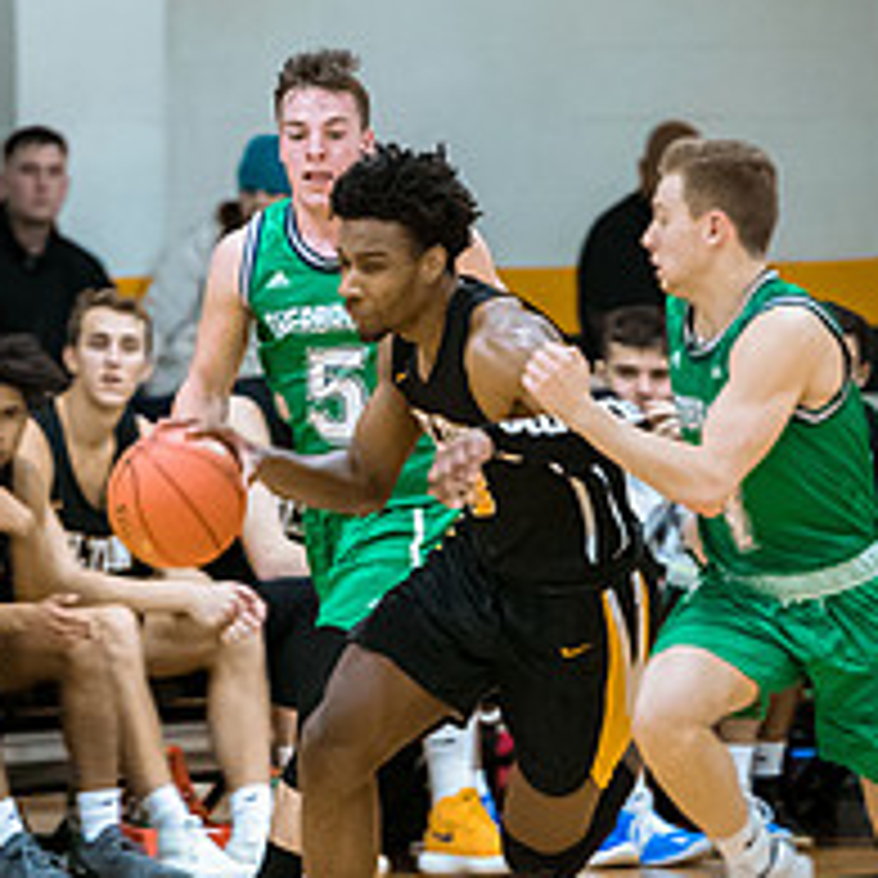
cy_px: 432
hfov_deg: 3.5
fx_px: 14319
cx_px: 252
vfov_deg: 3.5
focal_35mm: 499
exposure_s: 1/400
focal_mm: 170
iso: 3200
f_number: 2.8
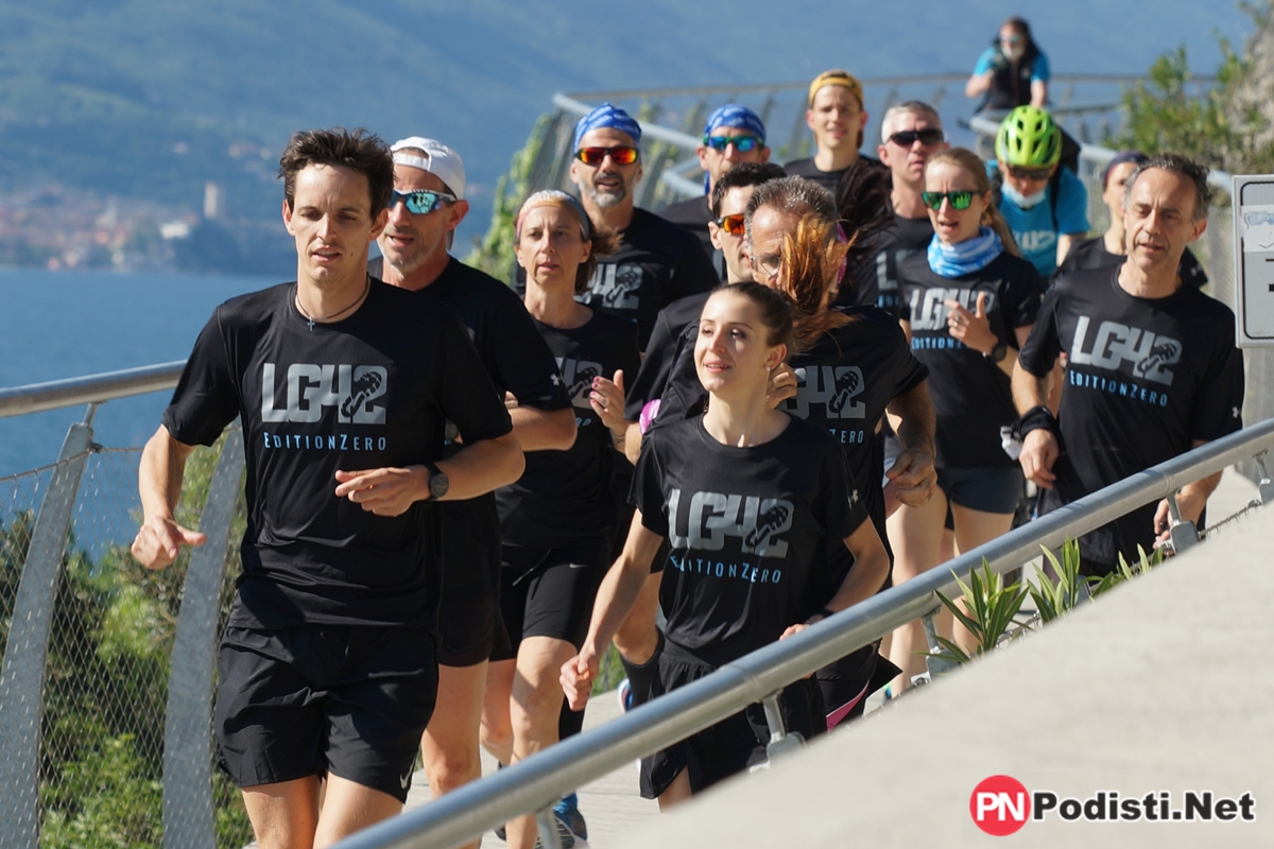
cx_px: 637
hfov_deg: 17.1
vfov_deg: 11.4
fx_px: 4246
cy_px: 424
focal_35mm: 120
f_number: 6.3
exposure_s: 1/320
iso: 100
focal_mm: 120
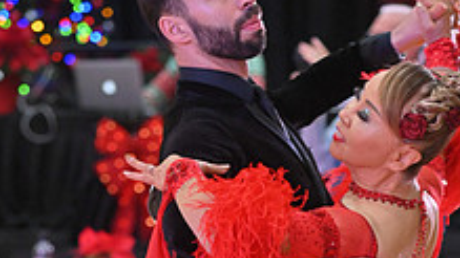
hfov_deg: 5.8
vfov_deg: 3.2
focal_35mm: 375
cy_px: 422
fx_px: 4572
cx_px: 268
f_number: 4.5
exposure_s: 1/400
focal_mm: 135
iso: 3200
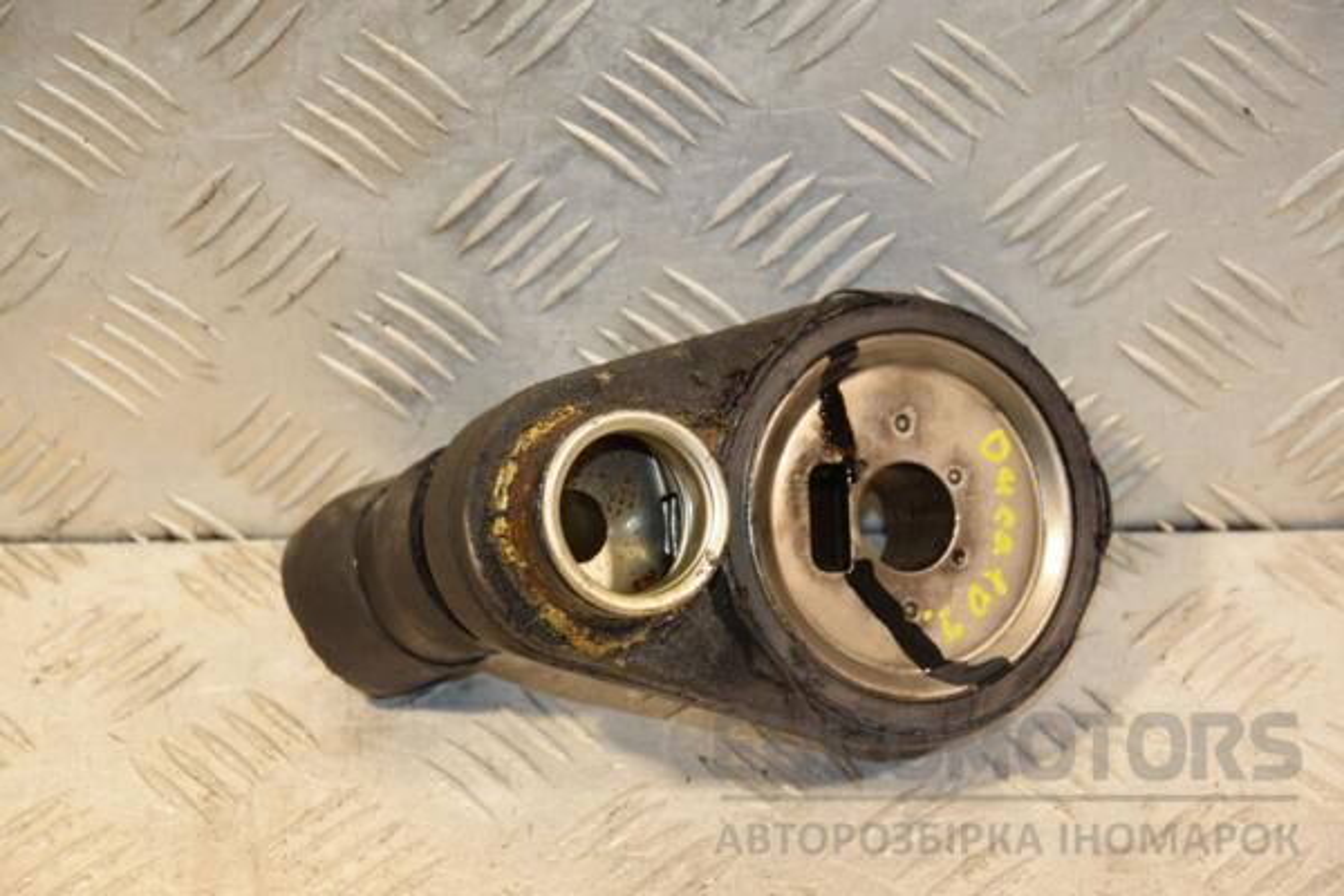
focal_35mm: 105
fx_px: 3920
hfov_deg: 19.5
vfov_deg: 13.0
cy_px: 448
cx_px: 672
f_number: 5.3
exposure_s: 1/160
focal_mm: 70
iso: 800
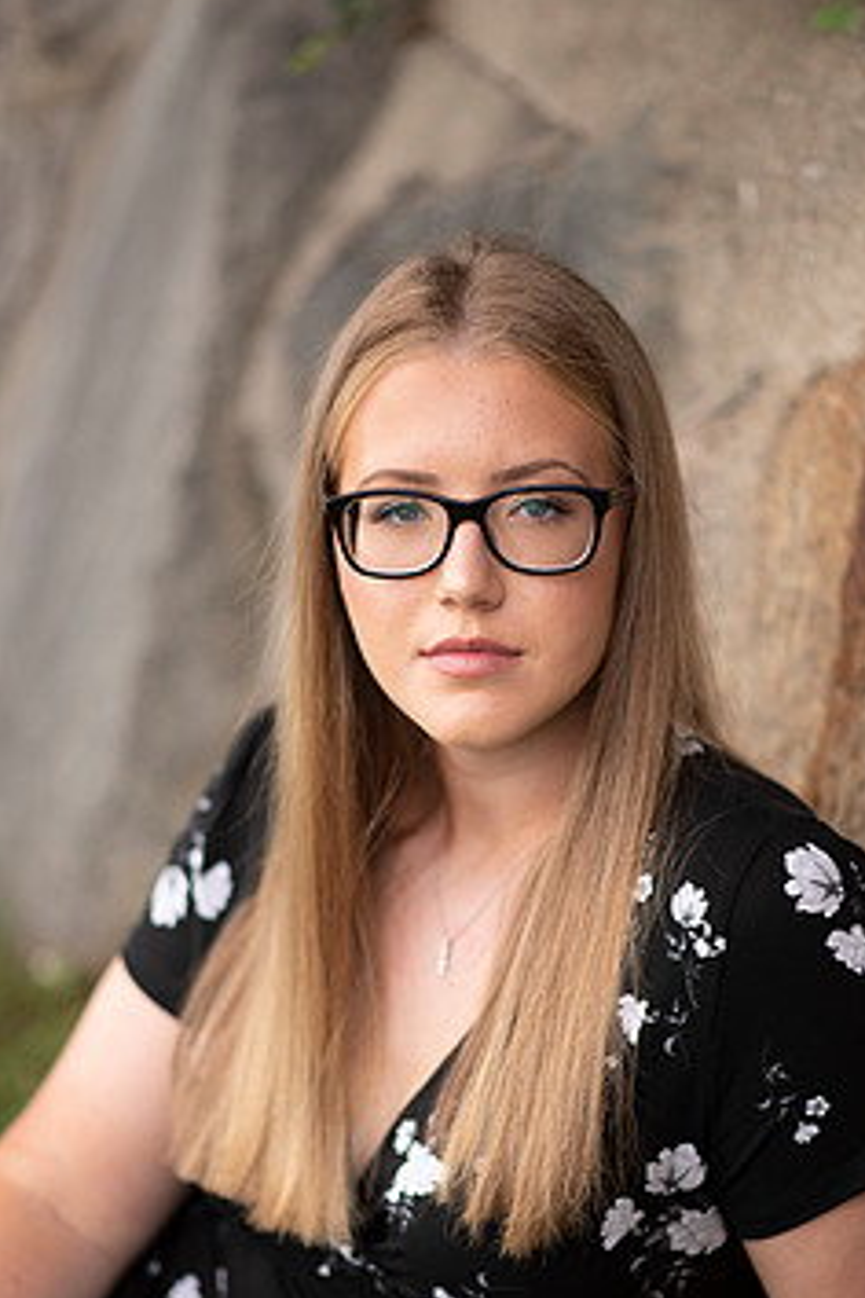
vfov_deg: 18.9
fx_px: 3892
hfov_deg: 12.7
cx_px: 429
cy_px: 814
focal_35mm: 108
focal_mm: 85
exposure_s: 1/400
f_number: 1.8
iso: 125
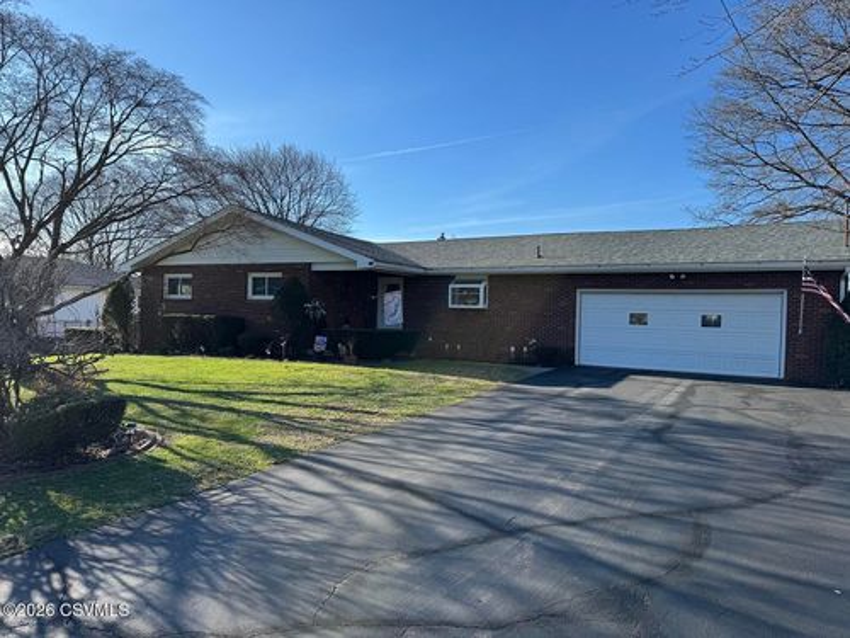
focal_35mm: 24
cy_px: 319
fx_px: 589
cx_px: 425
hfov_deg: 71.6
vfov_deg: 56.8
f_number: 1.78
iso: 80
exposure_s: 1/2959
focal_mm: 6.76
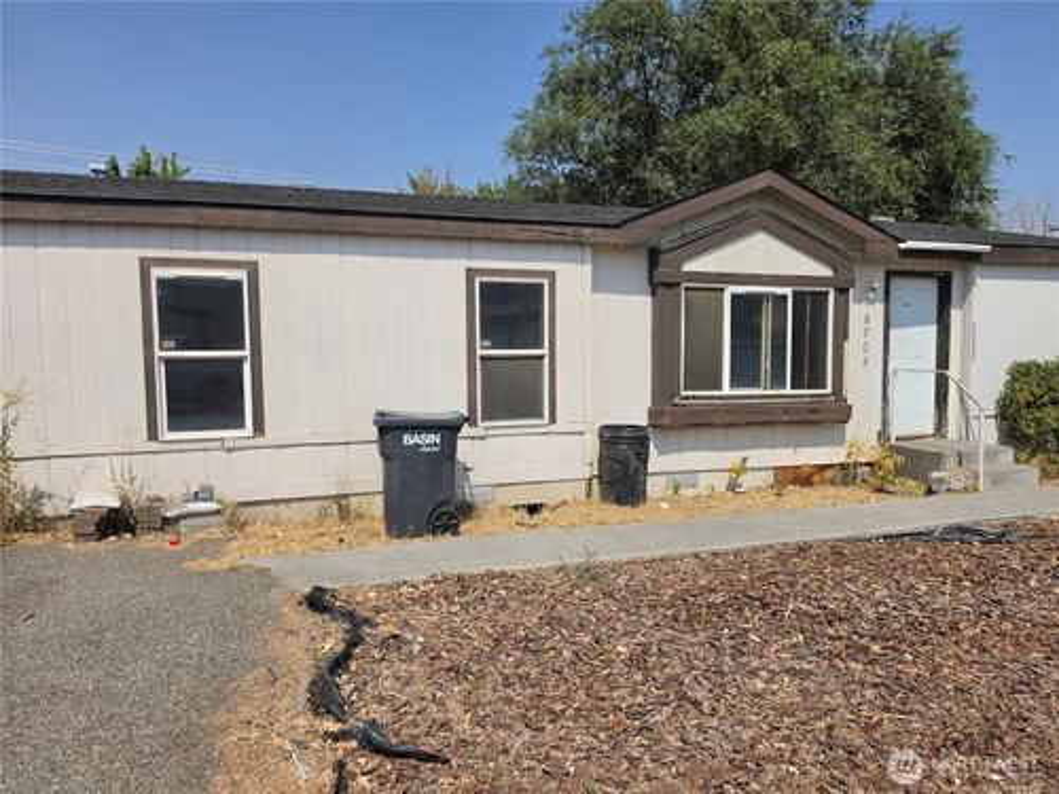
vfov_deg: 58.9
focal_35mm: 23
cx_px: 530
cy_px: 397
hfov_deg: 73.9
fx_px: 704
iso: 40
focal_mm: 6.5
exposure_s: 1/7939
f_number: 1.4
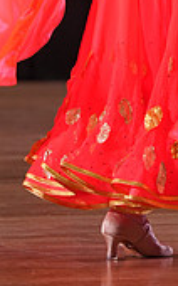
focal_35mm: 594
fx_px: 4618
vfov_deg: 3.5
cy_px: -87
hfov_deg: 2.2
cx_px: 243
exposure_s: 1/400
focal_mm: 171
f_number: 2.8
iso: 1000
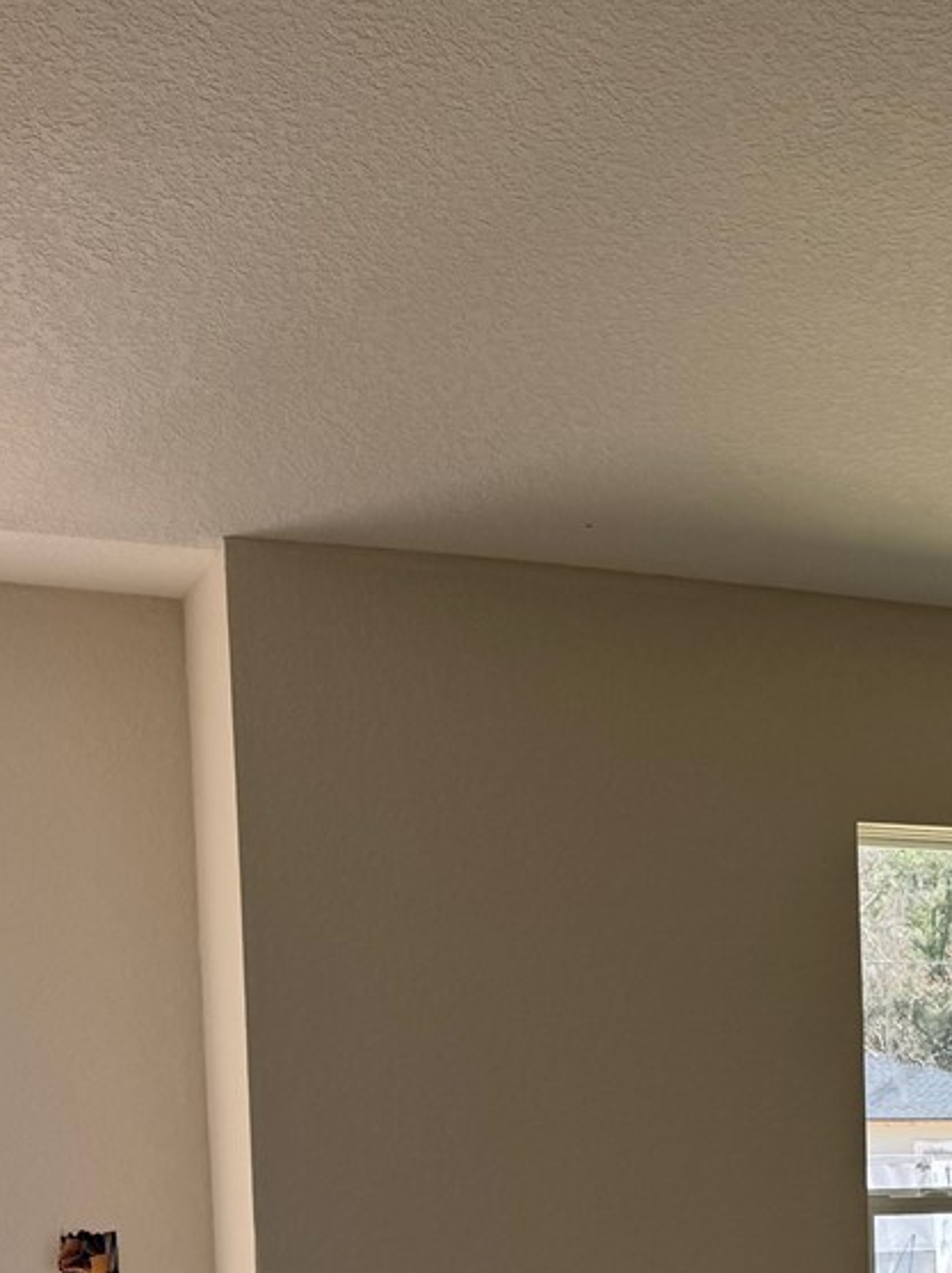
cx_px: 1402
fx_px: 2533
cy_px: 1289
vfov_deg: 26.6
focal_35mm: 69
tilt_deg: -5.0
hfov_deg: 18.9
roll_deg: -0.4
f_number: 1.78
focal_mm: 6.76
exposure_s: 1/445
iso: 80
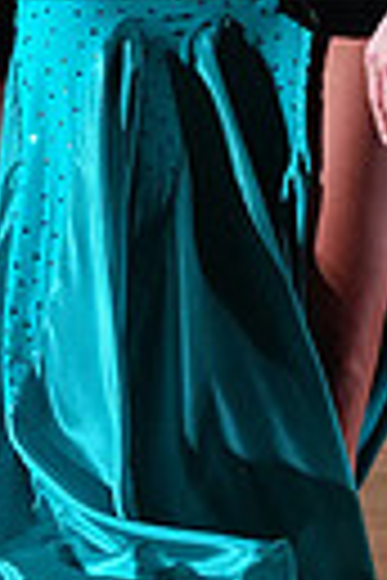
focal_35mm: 590
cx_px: 223
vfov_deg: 3.5
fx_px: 9513
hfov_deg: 2.3
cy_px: -148
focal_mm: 131
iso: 8000
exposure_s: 1/400
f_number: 5
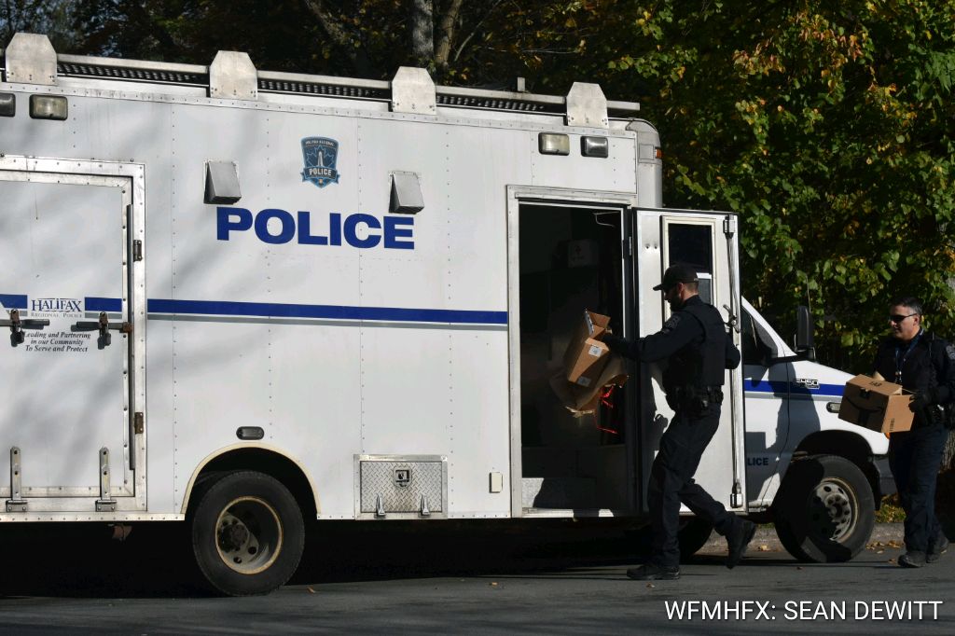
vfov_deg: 13.0
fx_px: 2784
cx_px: 478
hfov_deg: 19.5
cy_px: 318
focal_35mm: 105
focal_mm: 70
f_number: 5.6
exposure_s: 1/8000
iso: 500
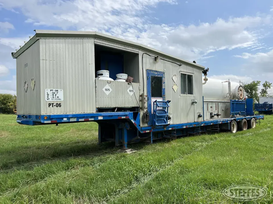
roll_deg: +0.7
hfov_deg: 67.3
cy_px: 102
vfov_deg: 53.1
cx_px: 136
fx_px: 205
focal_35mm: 26
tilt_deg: +1.2
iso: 50
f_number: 1.5
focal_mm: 5.7
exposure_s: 1/4831
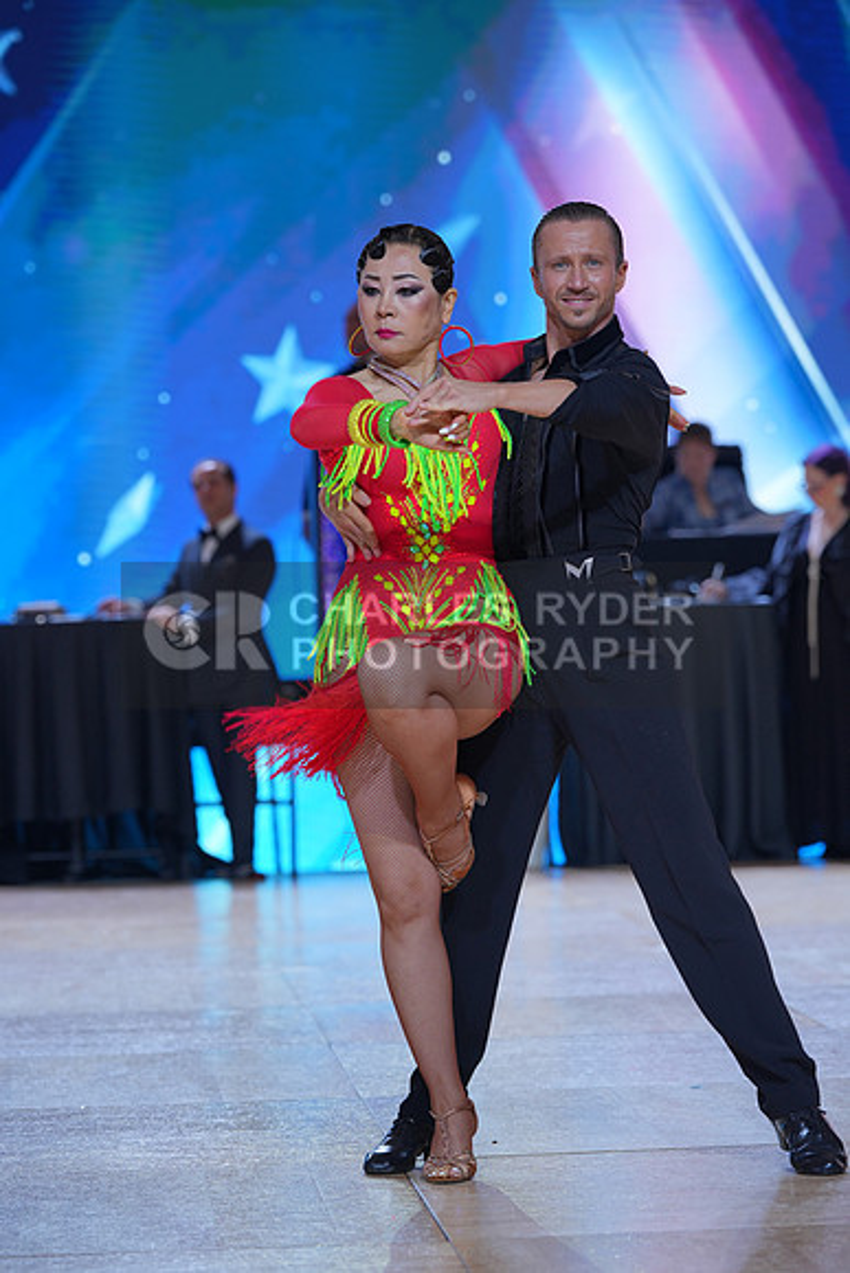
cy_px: 636
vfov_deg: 15.9
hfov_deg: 10.6
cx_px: 425
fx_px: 4566
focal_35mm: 129
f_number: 4
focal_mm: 129
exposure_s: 1/400
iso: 500
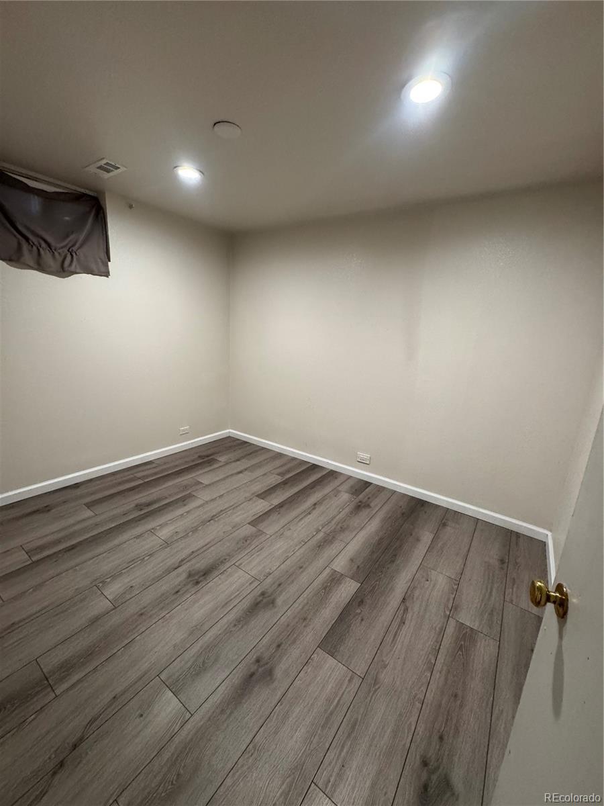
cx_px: 302
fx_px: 326
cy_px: 403
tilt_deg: -14.4
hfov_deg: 85.7
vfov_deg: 102.1
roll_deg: -1.8
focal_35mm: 14
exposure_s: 1/60
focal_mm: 2.22
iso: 400
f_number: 2.2
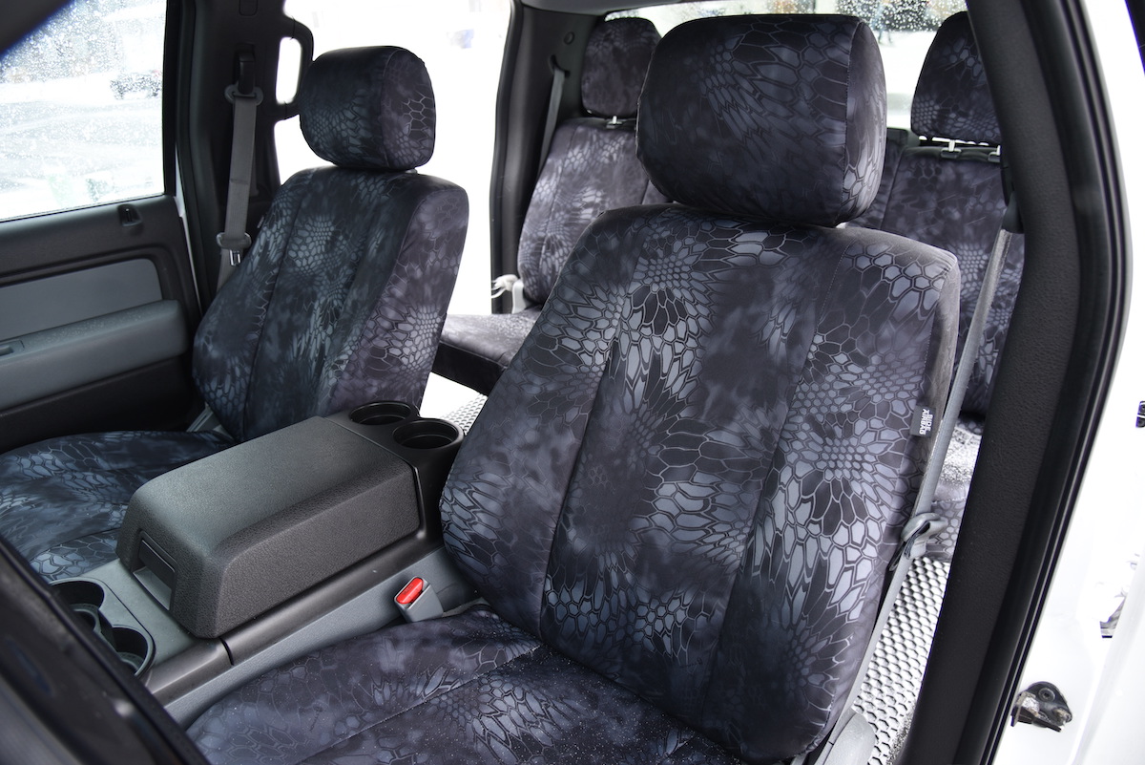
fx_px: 764
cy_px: 382
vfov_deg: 53.2
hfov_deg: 73.7
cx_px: 572
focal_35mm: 24
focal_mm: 24
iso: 500
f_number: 4.5
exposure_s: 1/50
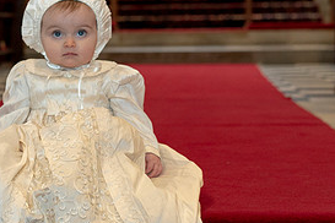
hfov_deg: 17.3
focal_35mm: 117
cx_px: 56
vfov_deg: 11.7
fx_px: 1089
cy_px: 170
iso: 3200
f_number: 4
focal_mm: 55
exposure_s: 1/160
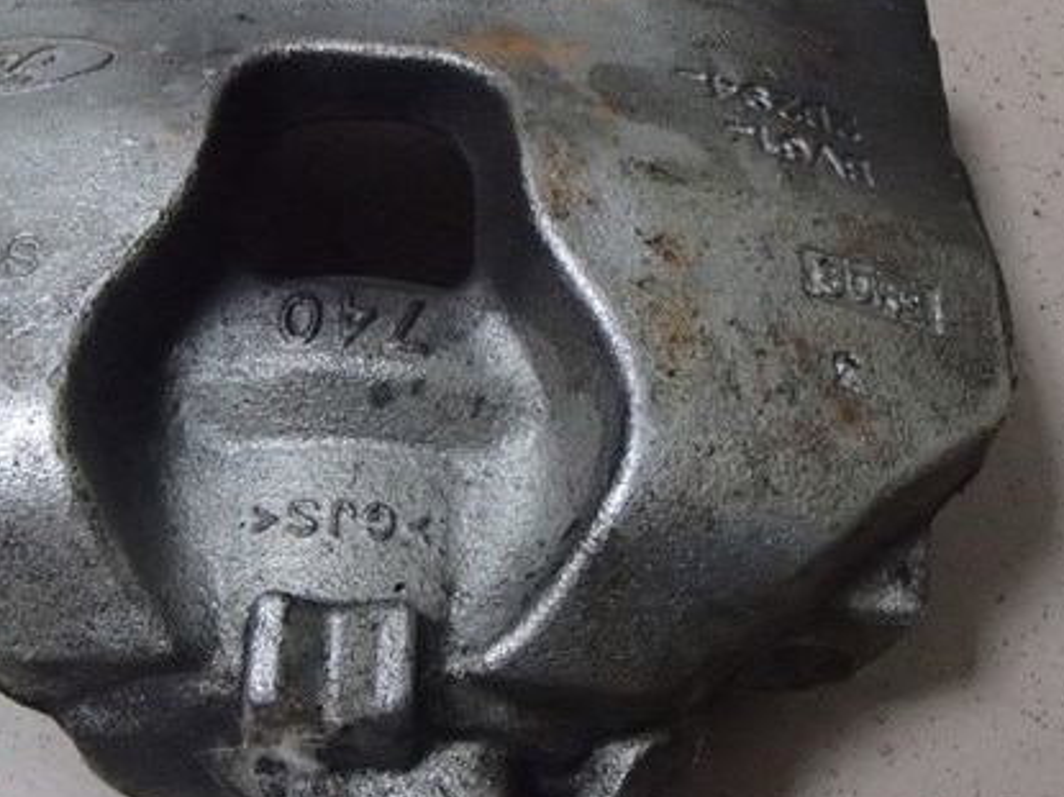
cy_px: 419
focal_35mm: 57
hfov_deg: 33.6
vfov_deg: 25.6
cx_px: 385
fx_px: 1752
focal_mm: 6.64
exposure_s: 1/25
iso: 1600
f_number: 4.7
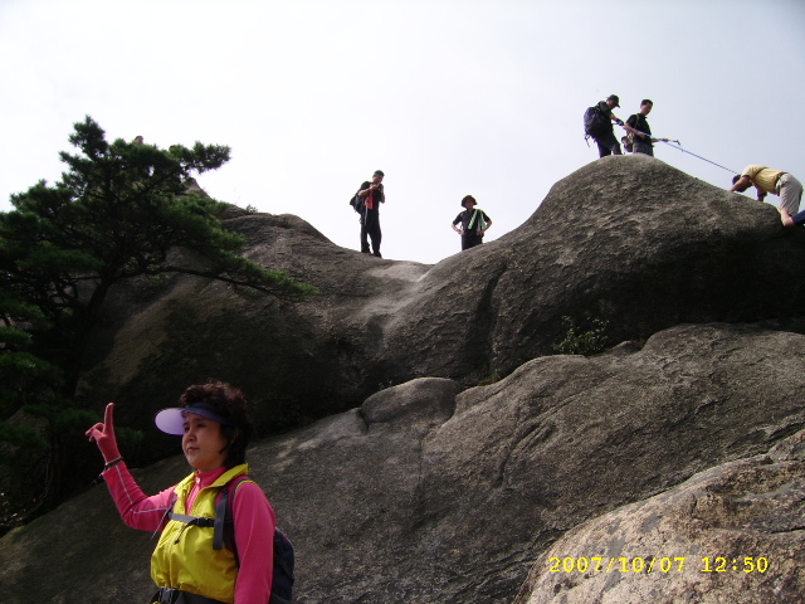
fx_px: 814
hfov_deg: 52.6
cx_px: 402
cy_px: 302
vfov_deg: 40.7
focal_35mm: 35
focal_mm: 5.95
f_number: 5.8
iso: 50
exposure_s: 1/500
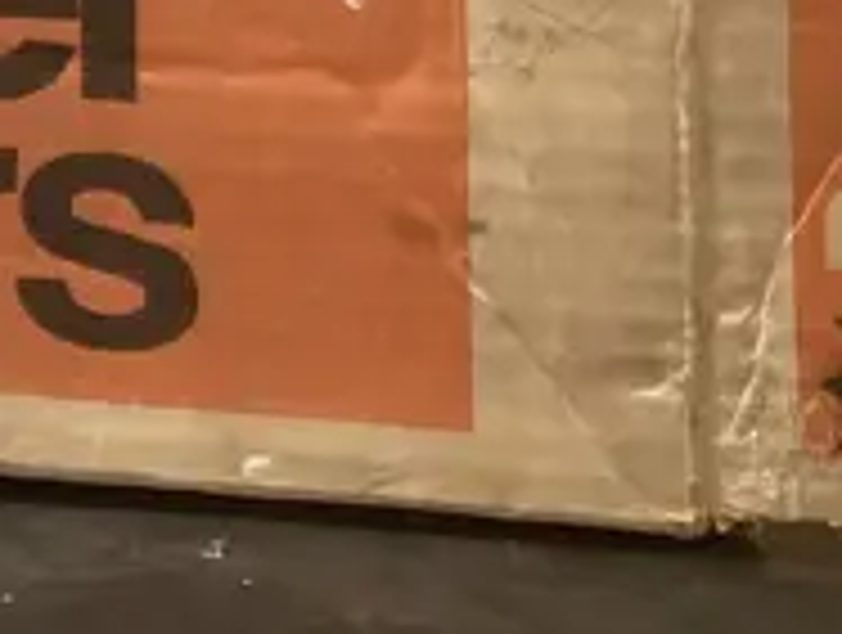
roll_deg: -1.5
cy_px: -522
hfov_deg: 10.5
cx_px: -1387
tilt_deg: +3.5
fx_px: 3729
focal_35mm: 153
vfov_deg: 9.3
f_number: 1.8
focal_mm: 3.99
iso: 100
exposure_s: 1/50
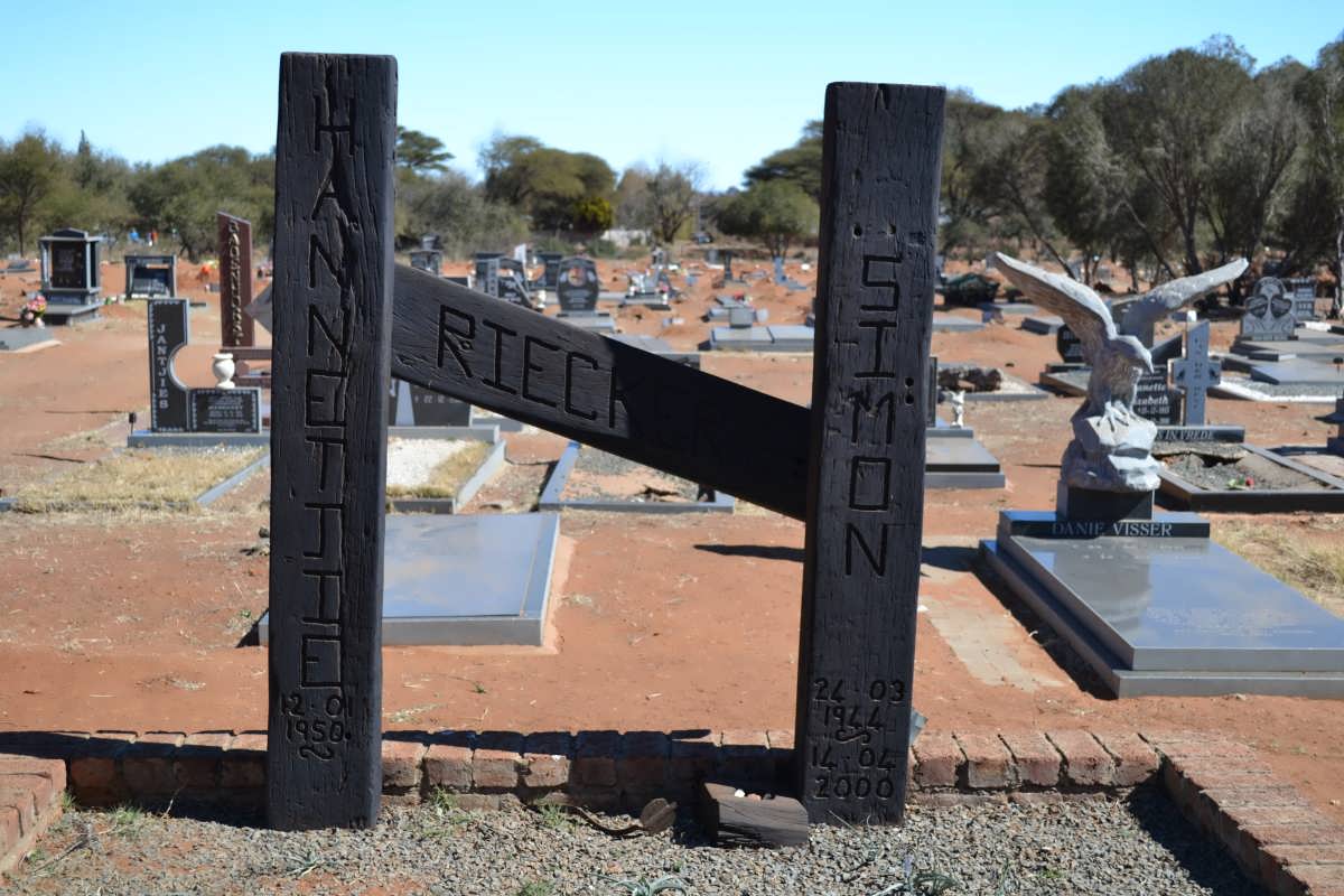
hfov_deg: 41.1
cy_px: 448
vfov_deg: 28.1
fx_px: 1792
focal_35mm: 48
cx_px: 672
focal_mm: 32
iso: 100
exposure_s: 1/125
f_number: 5.6
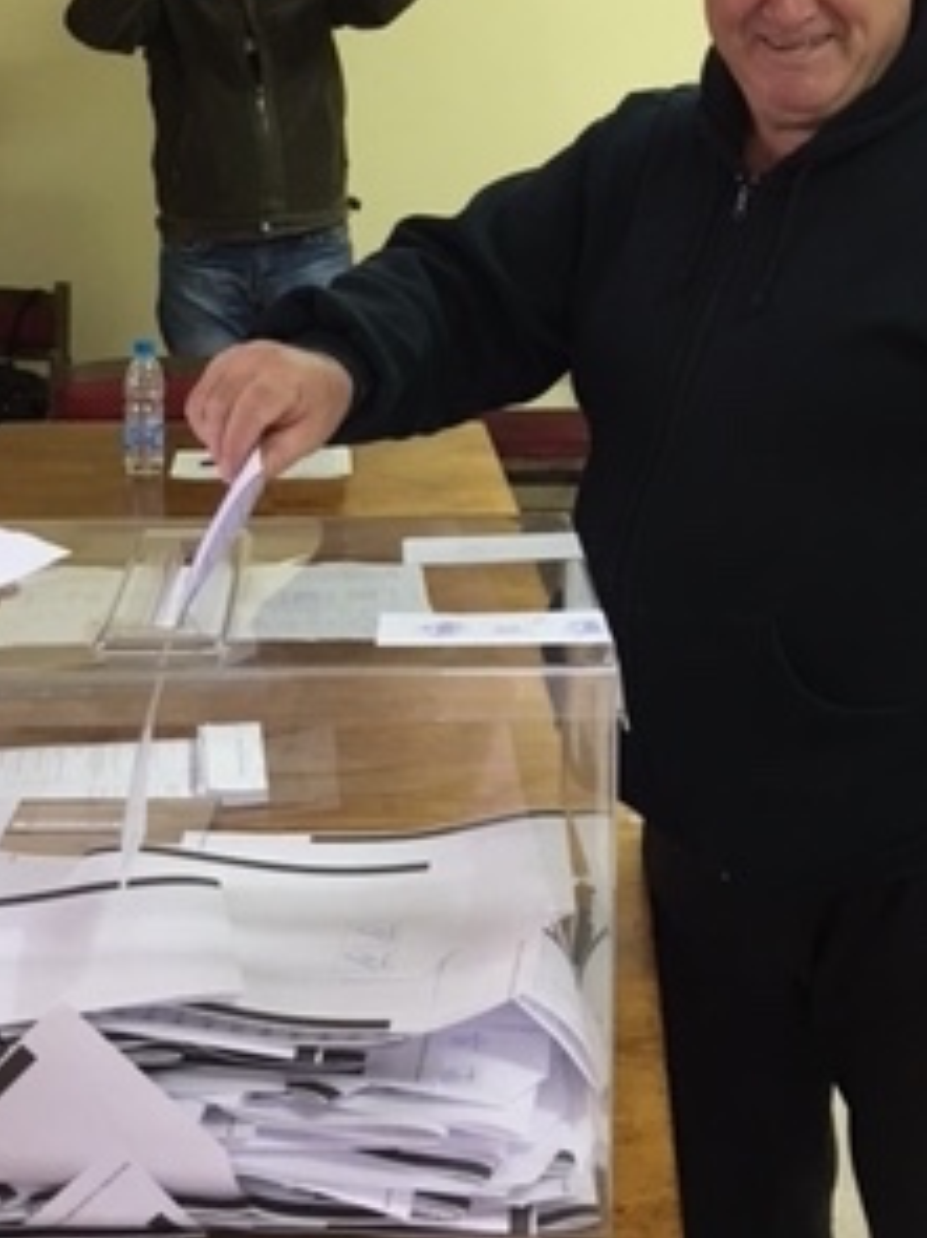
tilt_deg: -6.1
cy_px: 214
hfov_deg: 23.2
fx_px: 2251
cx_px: 549
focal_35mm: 63
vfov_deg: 29.9
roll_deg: -1.3
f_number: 2.2
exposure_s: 1/17
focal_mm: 4.15
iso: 50
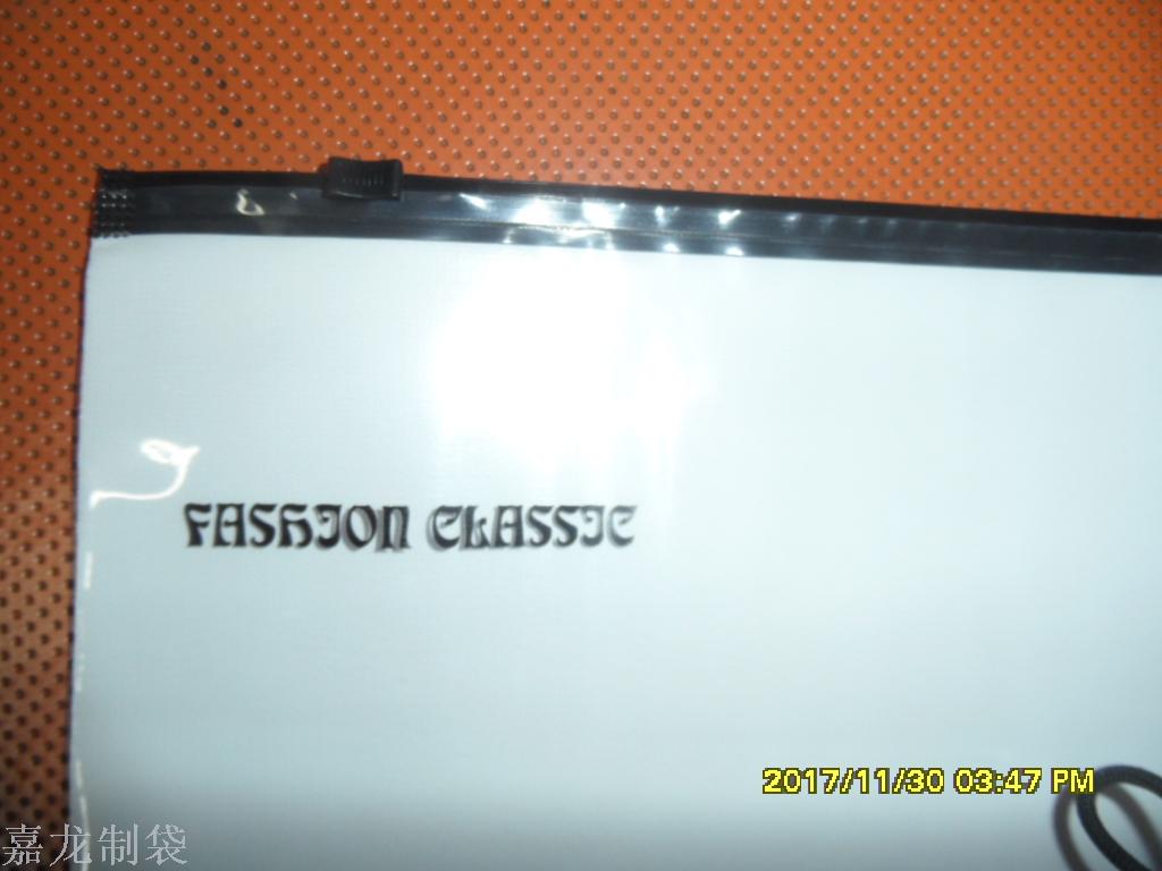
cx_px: 581
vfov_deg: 56.8
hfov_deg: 71.6
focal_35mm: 24
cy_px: 436
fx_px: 806
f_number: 3.2
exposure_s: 1/30
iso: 200
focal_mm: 3.9
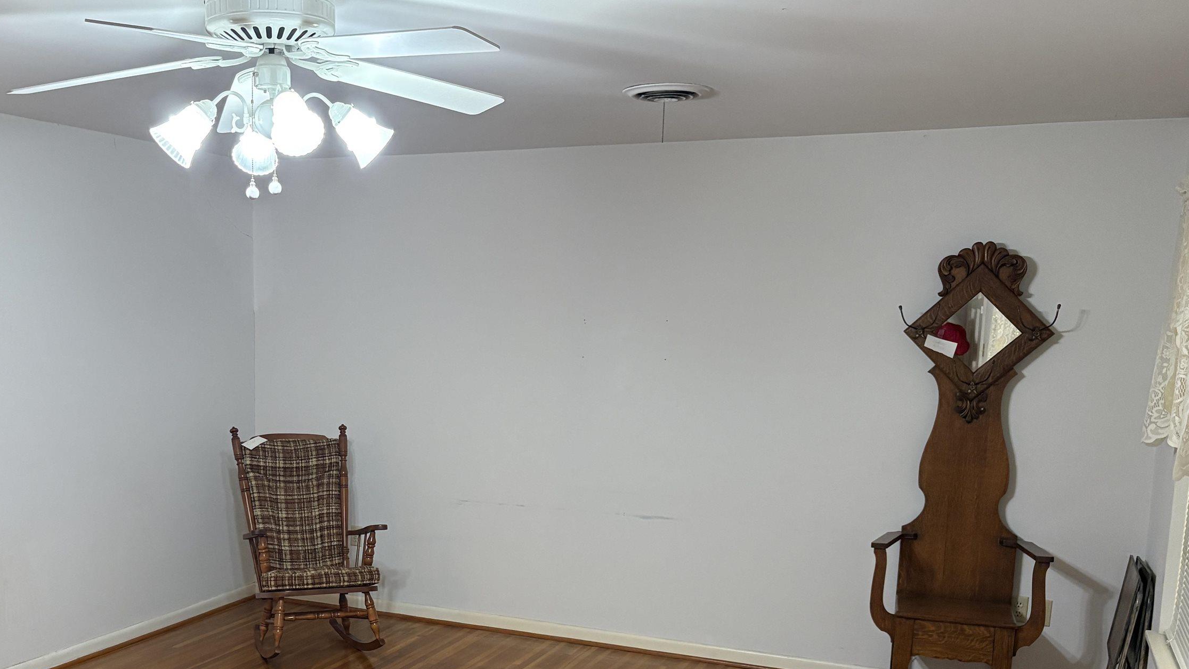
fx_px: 1230
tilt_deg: -8.3
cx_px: 405
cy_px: 495
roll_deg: -1.0
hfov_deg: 50.7
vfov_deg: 30.0
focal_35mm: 39
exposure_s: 1/60
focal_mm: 5.96
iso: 250
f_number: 1.6
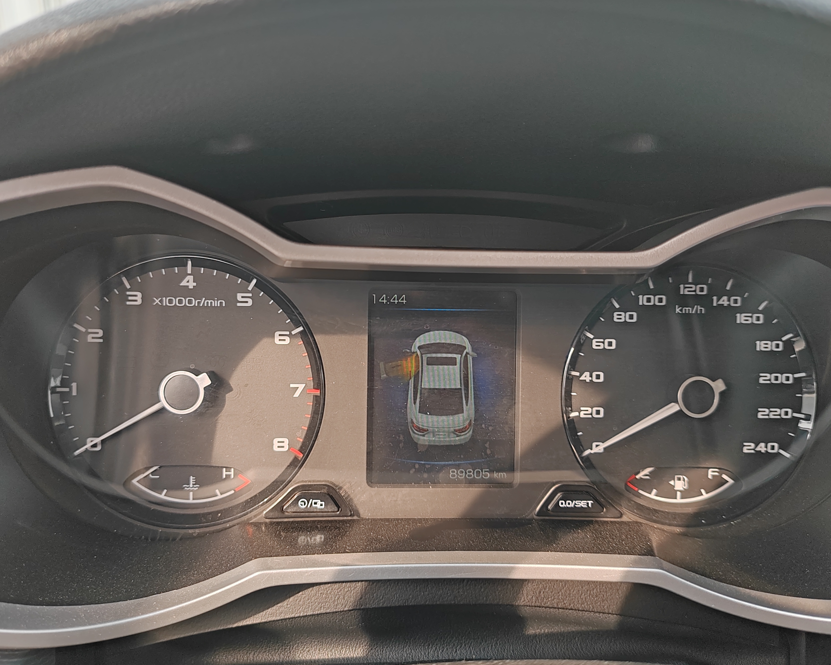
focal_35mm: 31
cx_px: 405
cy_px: 340
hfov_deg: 57.2
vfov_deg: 47.1
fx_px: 762
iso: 80
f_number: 1.8
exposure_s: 1/100
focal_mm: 6.14
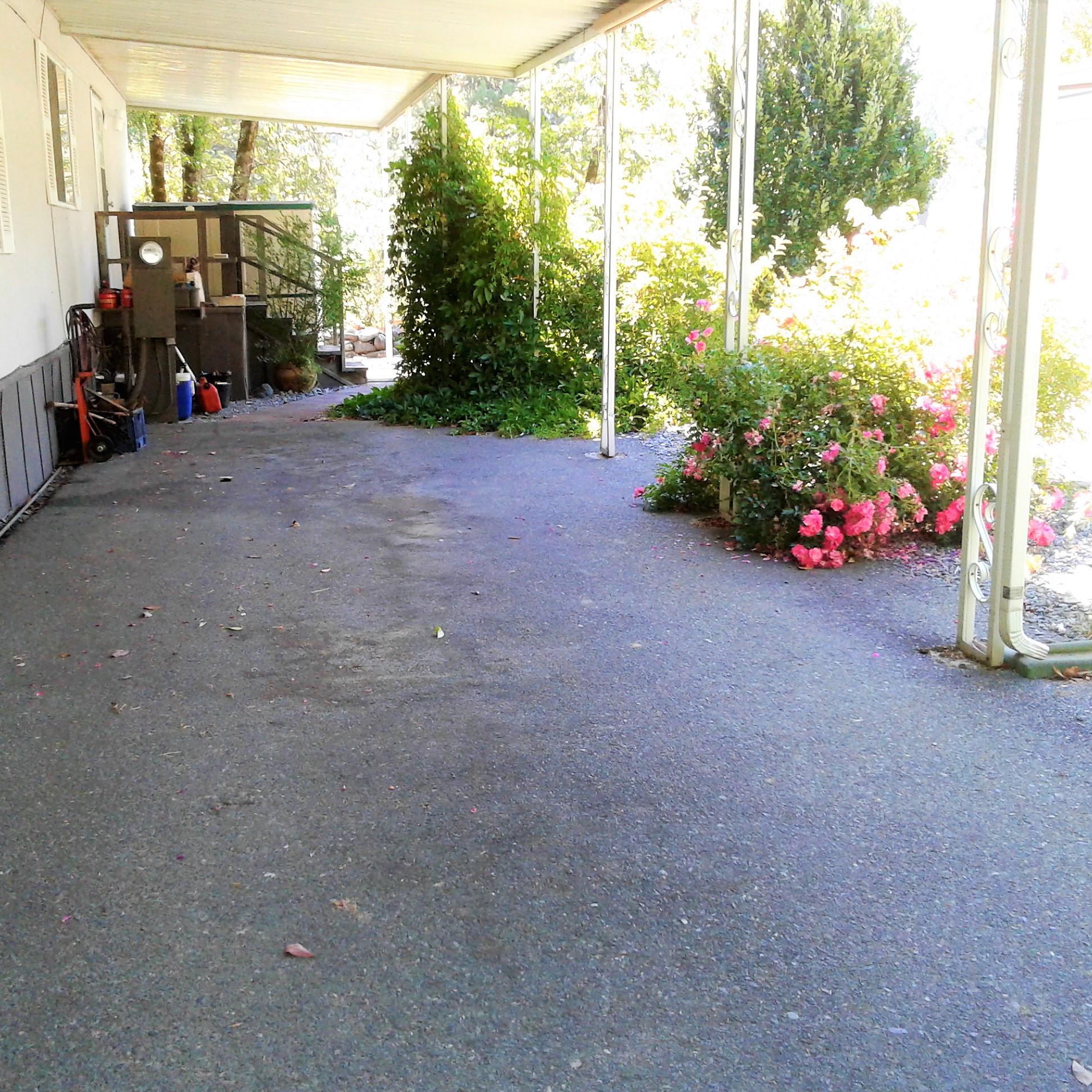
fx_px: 1392
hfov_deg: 42.7
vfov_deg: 42.8
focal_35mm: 39
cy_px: 546
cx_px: 446
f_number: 2.2
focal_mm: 3.3
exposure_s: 1/100
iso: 50
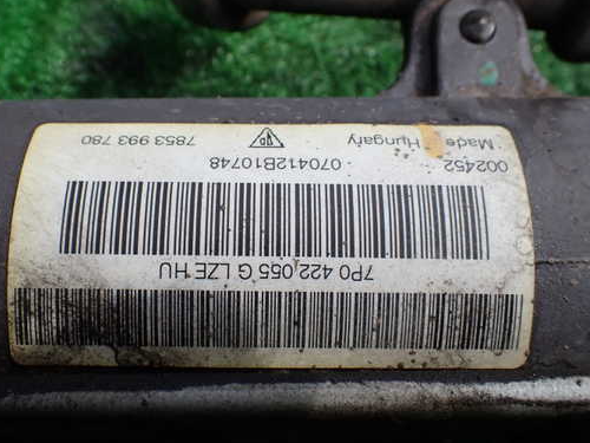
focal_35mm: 36
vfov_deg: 39.7
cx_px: 264
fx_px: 614
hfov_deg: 51.3
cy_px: 214
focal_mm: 5.4
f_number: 3.2
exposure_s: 1/800
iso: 100
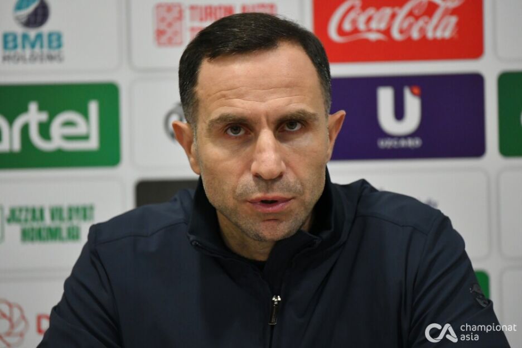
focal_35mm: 400
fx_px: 5800
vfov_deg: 3.4
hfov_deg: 5.2
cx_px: 261
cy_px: 174
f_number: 4
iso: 5000
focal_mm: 400
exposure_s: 1/320
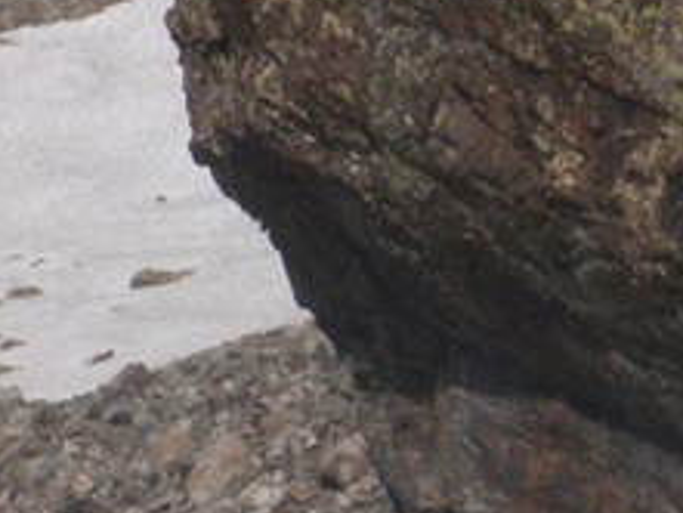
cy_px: 337
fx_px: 7285
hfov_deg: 5.3
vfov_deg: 4.0
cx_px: 983
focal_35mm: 369
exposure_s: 1/400
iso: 64
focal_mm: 18.2
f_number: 6.3
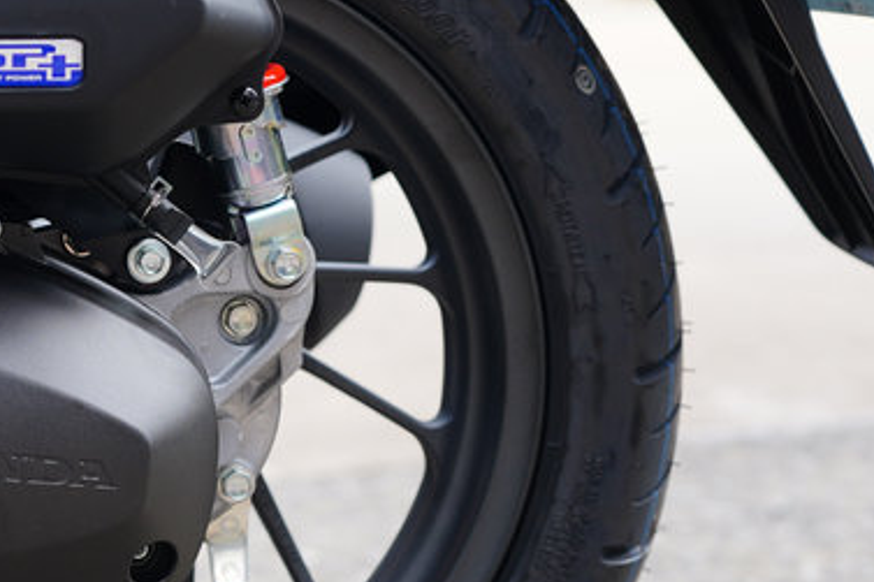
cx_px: 9
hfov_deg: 14.8
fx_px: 3300
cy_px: 305
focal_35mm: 136
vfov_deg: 10.1
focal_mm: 50
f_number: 3.2
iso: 200
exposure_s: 1/320
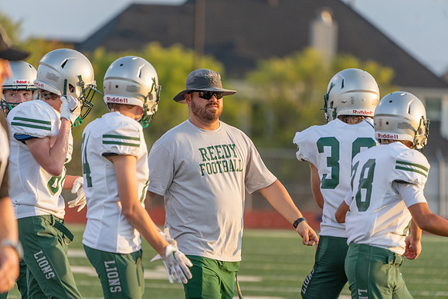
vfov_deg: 3.4
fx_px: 4979
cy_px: 150
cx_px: 224
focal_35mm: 400
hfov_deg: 5.2
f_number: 5.6
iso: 1250
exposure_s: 1/1000
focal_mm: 400
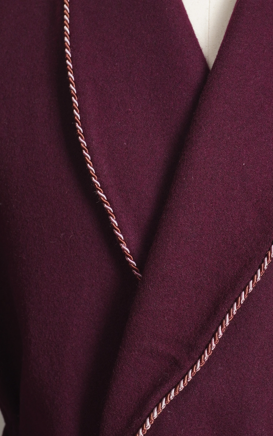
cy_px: 208
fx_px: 1024
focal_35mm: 86
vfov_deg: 24.1
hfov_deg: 15.1
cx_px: 206
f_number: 5.6
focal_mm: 32
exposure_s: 1/13
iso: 200
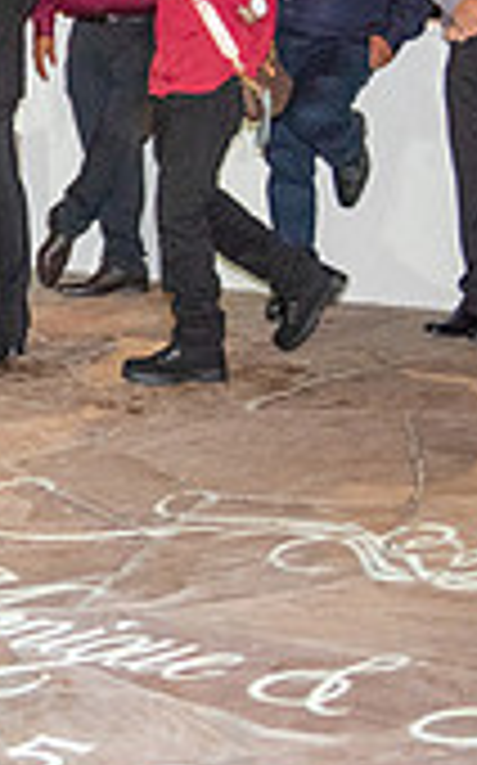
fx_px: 2750
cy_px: 83
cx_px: -531
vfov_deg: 15.7
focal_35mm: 132
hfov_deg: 9.2
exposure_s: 1/125
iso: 1250
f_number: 2.8
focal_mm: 38
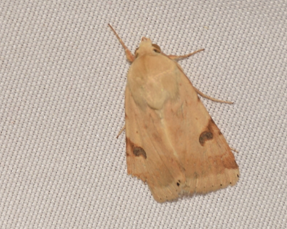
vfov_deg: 6.5
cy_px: 114
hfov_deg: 8.1
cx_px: 161
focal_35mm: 238
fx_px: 2022
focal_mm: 140
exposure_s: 1/160
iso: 125
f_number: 10
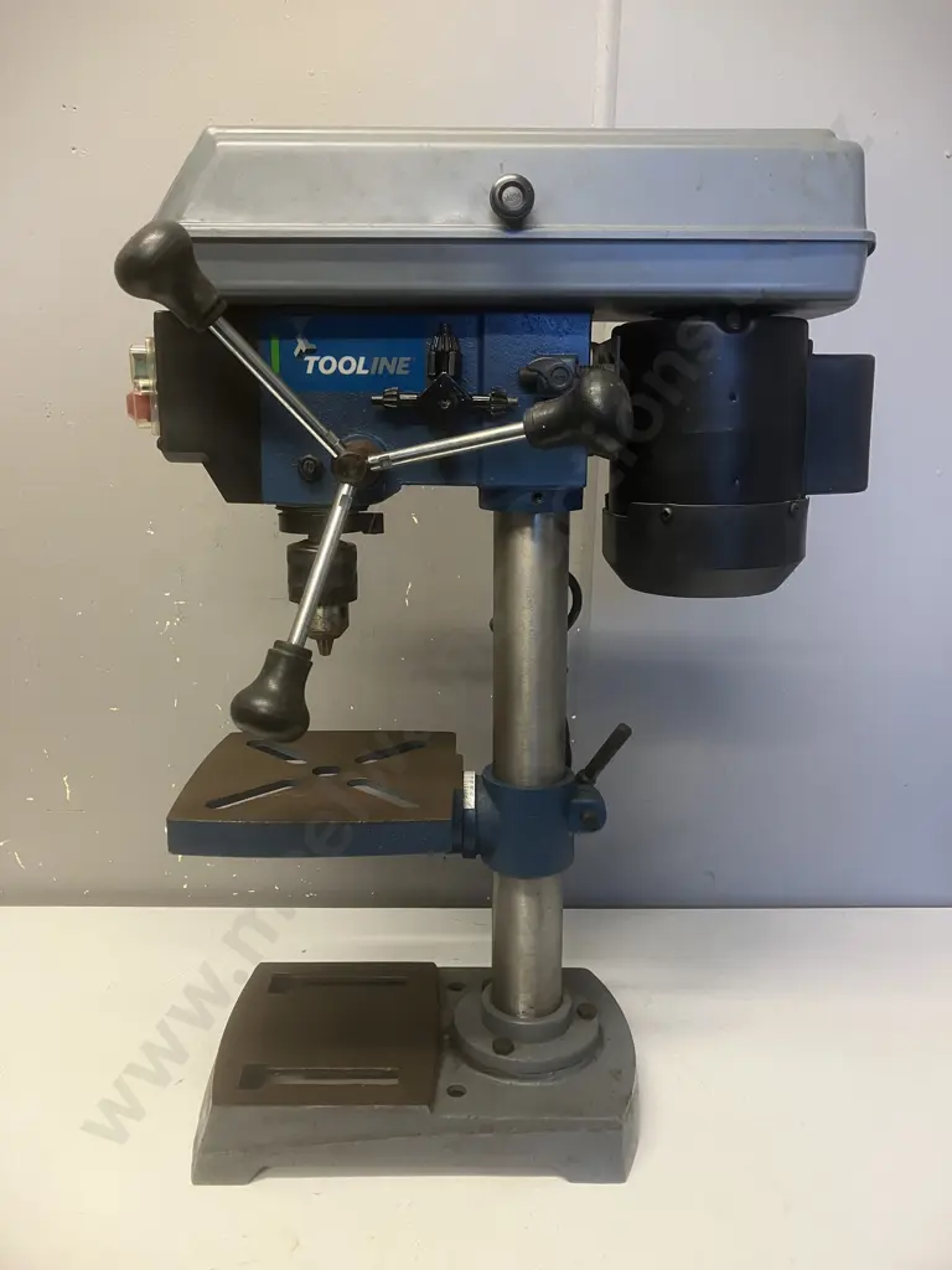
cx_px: 476
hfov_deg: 49.7
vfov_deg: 63.4
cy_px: 635
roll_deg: -1.4
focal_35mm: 28
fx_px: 1027
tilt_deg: -11.3
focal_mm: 3.99
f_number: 1.8
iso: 125
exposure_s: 1/50
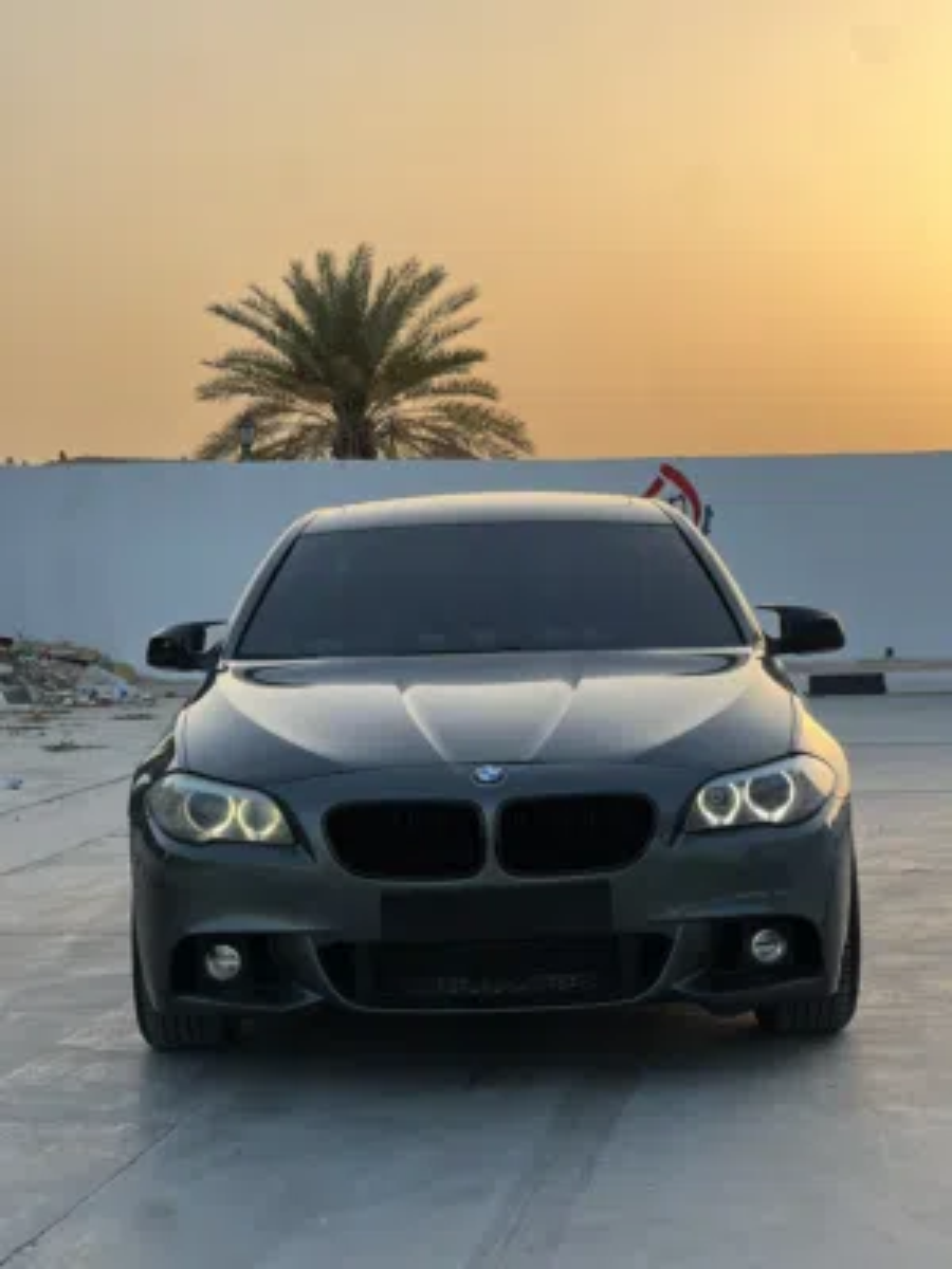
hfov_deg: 19.1
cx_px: 476
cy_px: 634
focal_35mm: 77
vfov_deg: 25.3
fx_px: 2824
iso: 25
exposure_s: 1/121
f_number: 2.8
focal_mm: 9
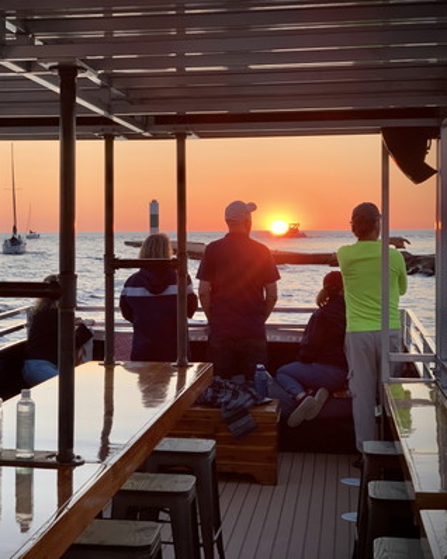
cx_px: 120
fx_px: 1125
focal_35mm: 68
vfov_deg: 27.9
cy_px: 280
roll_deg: -0.6
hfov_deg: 22.3
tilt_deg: -2.7
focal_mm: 6
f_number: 2.4
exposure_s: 1/122
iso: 32
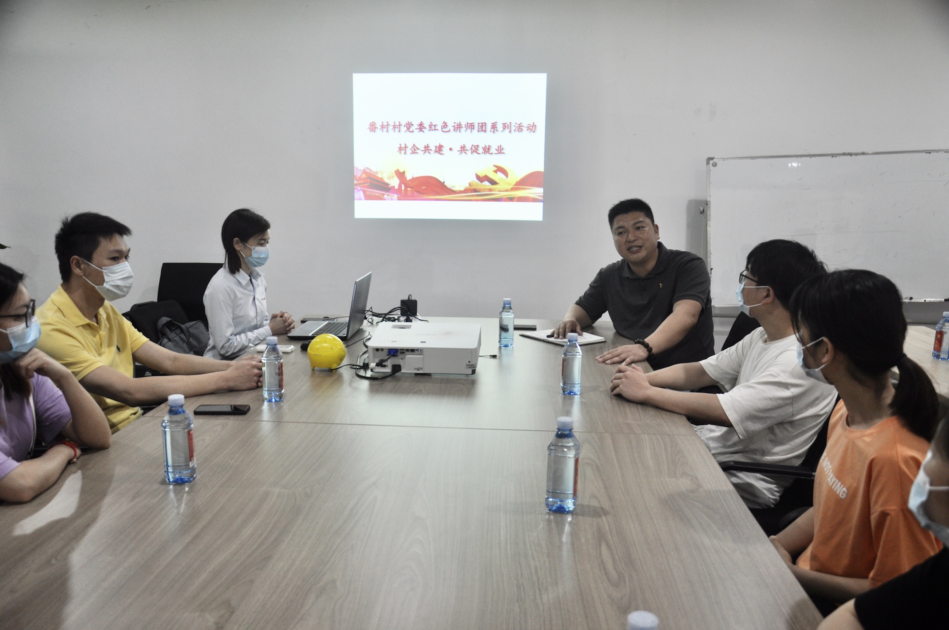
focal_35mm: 32
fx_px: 829
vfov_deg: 41.6
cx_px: 474
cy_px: 315
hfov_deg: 59.6
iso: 400
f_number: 3.8
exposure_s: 1/30
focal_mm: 21
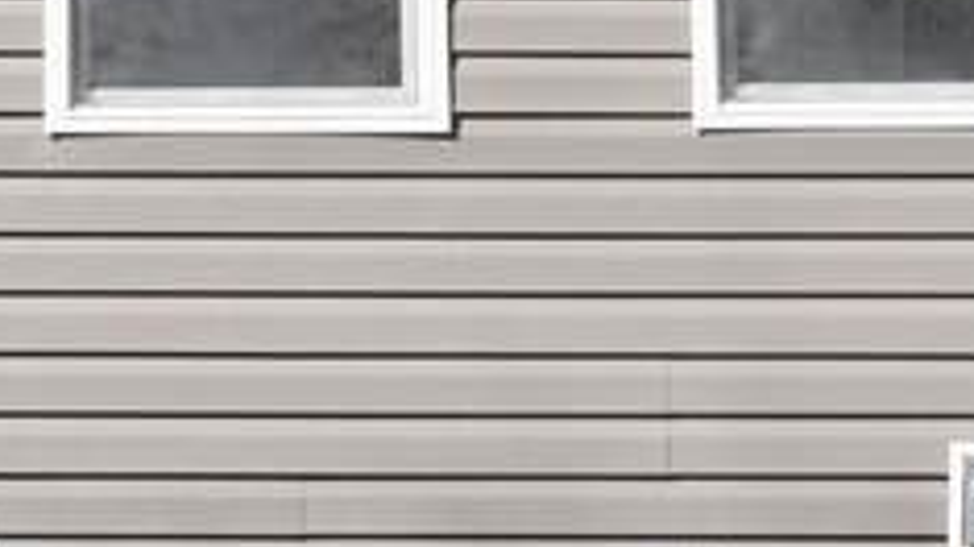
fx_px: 7074
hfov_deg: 7.8
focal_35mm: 274
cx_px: 41
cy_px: -416
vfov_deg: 4.4
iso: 100
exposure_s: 1/200
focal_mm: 32
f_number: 9
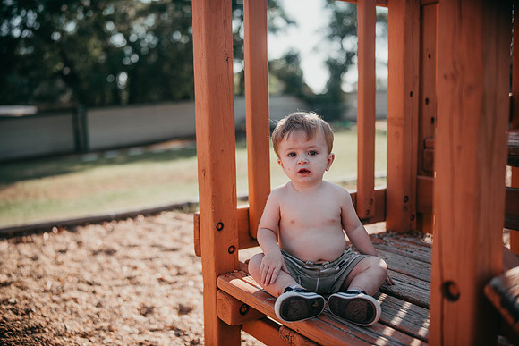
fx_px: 505
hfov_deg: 54.4
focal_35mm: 35
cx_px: 260
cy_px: 173
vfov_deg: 37.9
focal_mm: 35
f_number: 1.6
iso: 64
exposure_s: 1/1600
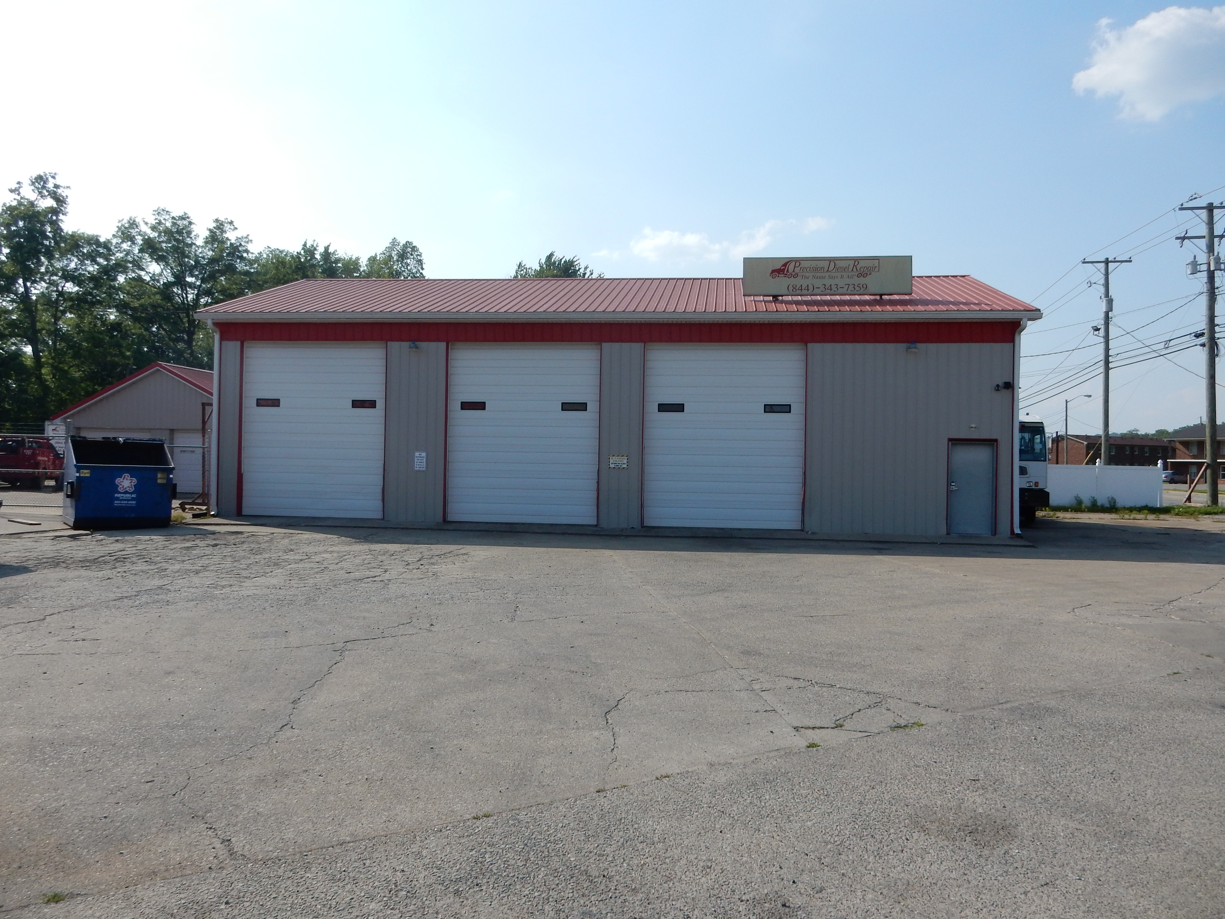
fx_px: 885
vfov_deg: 54.9
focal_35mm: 25
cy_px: 460
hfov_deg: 69.4
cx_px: 612
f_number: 3.7
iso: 125
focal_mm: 4.5
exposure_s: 1/1600
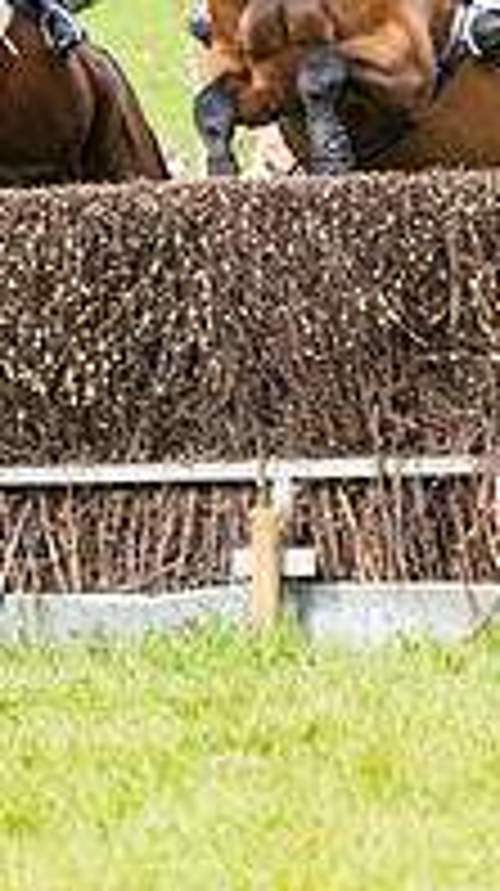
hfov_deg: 2.3
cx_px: 295
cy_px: 40
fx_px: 12406
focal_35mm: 525
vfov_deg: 4.1
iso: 400
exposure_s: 1/2000
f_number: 4
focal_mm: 98
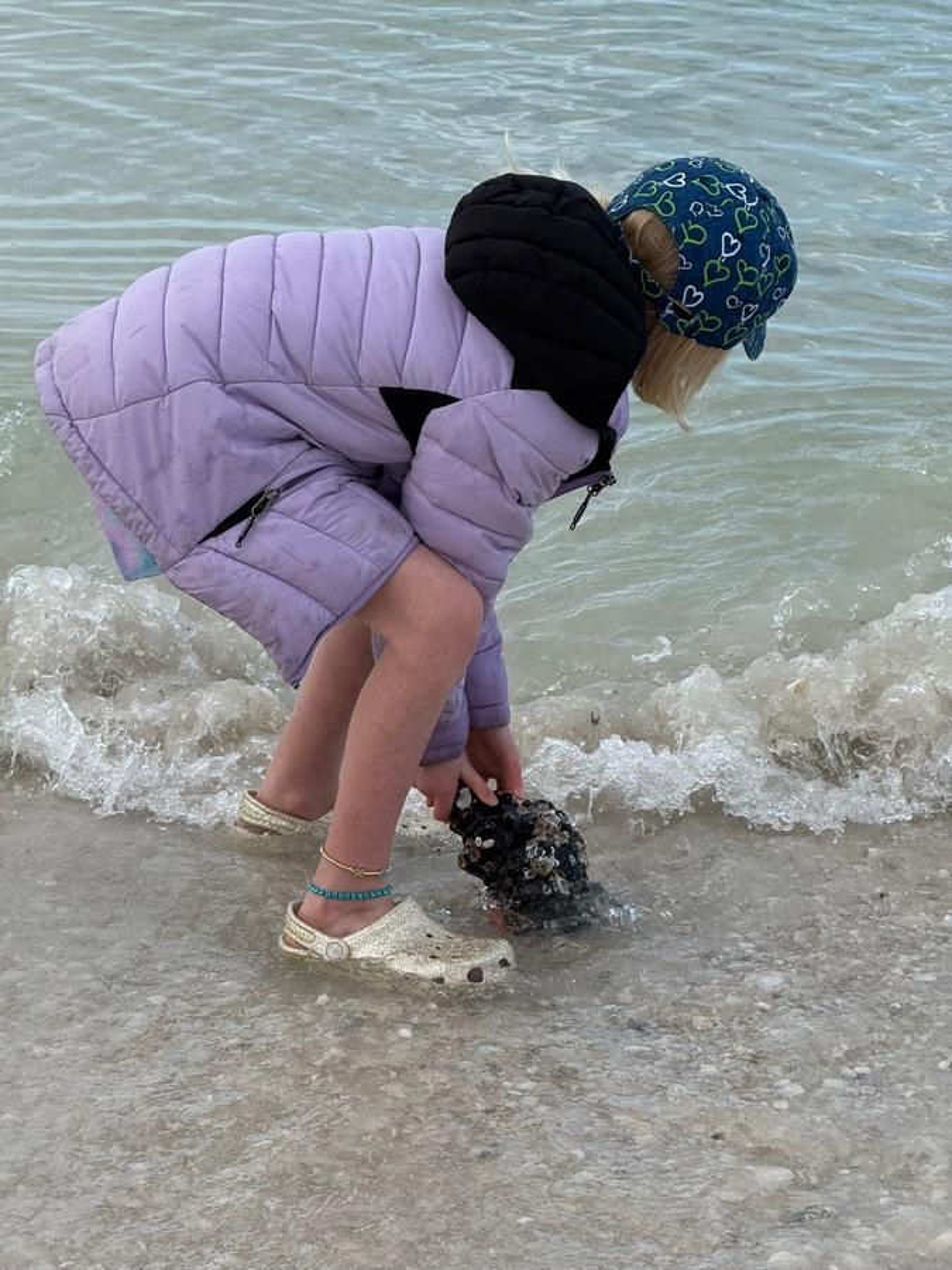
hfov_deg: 12.3
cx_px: 476
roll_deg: -2.0
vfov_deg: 16.4
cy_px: 635
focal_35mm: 120
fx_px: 4400
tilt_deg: -18.4
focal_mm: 15.66
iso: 64
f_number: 2.8
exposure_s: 1/1186
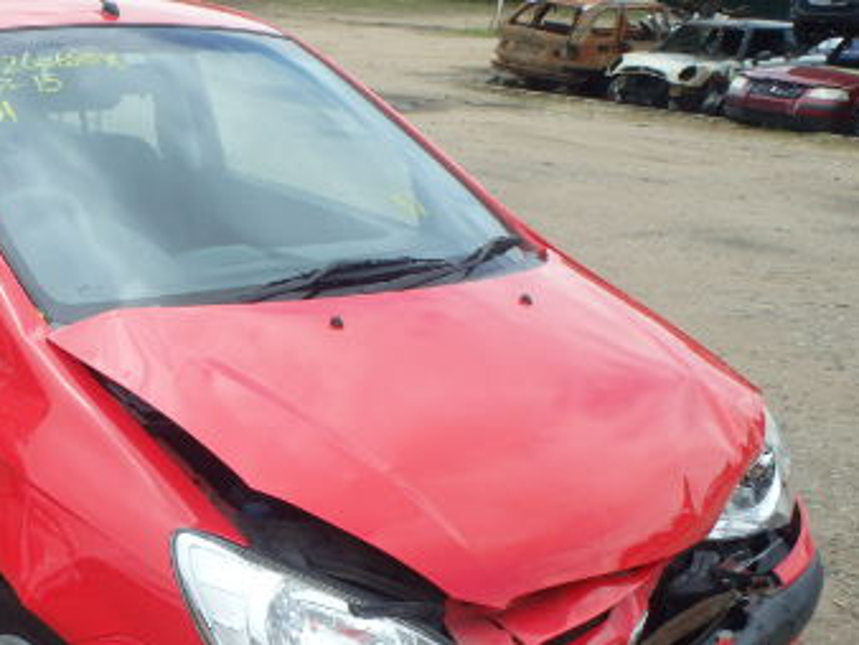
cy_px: 467
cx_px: 140
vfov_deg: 27.3
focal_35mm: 53
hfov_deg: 34.7
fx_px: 1316
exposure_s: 1/500
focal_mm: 5
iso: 125
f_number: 3.9
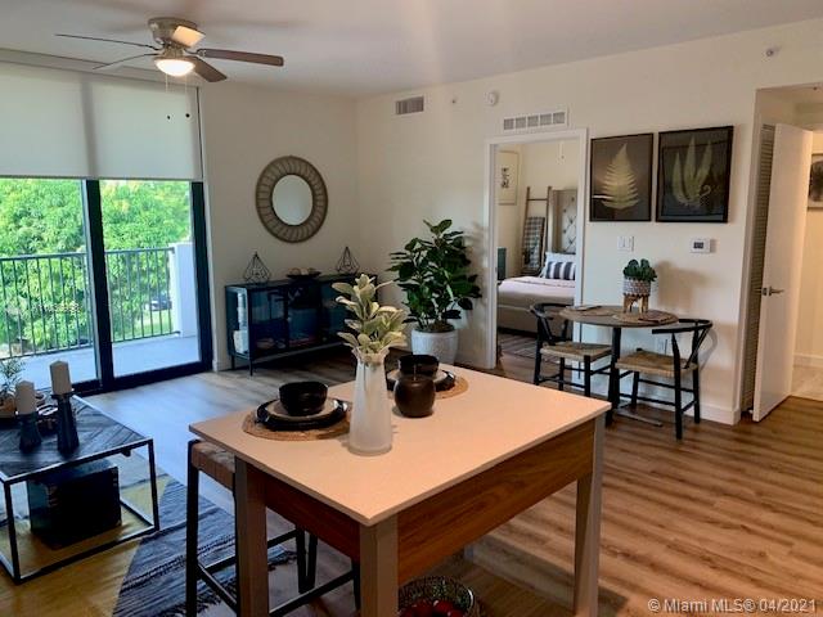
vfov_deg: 53.1
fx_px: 618
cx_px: 412
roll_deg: +0.6
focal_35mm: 26
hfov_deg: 67.3
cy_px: 308
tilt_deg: -8.1
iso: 125
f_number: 1.8
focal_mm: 4.25
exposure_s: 1/60
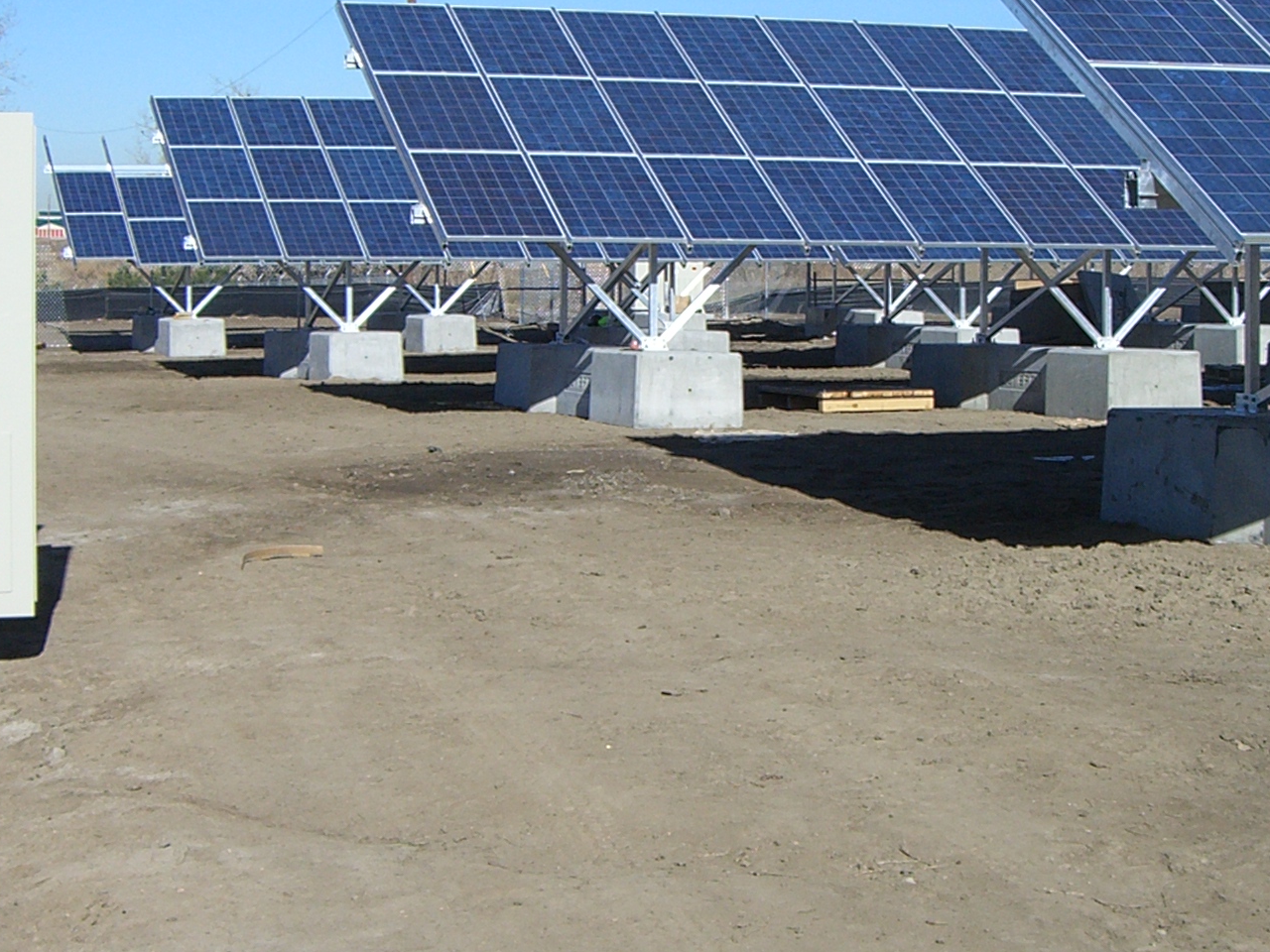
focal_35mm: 76
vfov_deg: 19.4
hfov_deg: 25.5
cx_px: 828
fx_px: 2788
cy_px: 355
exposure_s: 1/800
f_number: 4.3
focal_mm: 6.2
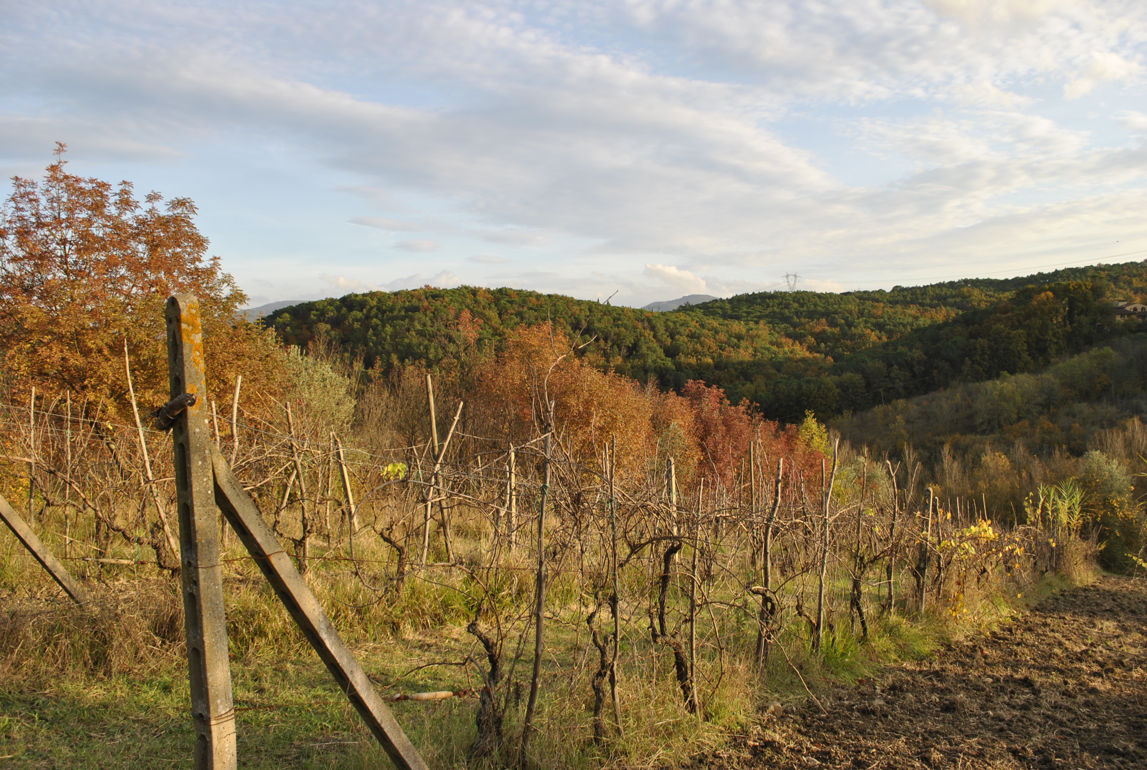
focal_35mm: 27
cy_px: 385
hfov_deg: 67.3
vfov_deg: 48.1
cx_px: 574
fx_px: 862
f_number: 5.6
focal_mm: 18
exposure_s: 1/125
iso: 100
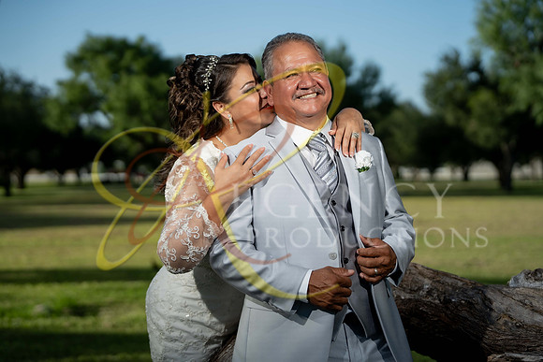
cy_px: 181
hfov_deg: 31.0
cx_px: 272
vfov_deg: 20.9
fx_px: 981
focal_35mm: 65
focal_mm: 65
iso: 200
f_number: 2.5
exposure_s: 1/4000
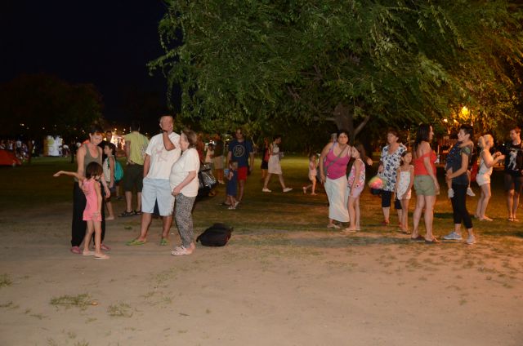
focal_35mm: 44
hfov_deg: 45.0
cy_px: 173
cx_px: 262
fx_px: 631
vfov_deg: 30.7
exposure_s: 1/60
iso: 3200
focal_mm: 29
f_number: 2.8
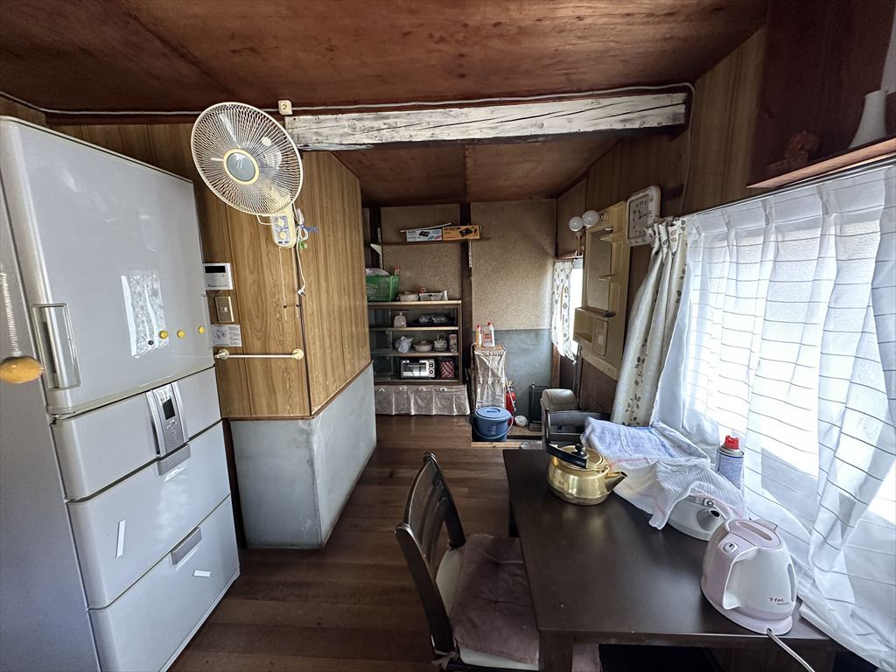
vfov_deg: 85.7
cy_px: 336
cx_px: 448
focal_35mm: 14
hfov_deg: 102.1
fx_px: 362
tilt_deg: -9.4
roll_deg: +1.0
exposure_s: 1/60
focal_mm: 2.22
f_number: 2.2
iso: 400
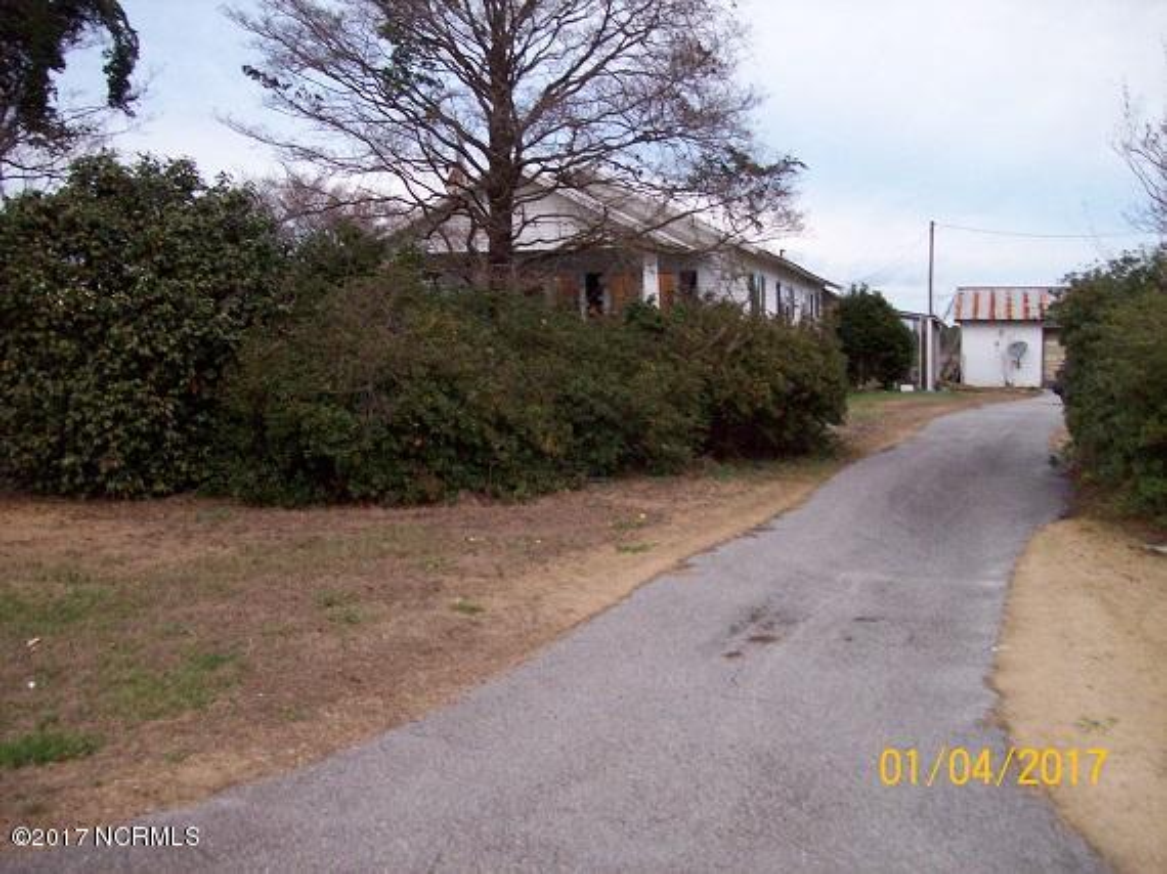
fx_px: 1213
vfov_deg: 39.6
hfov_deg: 51.4
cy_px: 437
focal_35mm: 36
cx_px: 584
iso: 140
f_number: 2.7
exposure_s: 1/64
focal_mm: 6
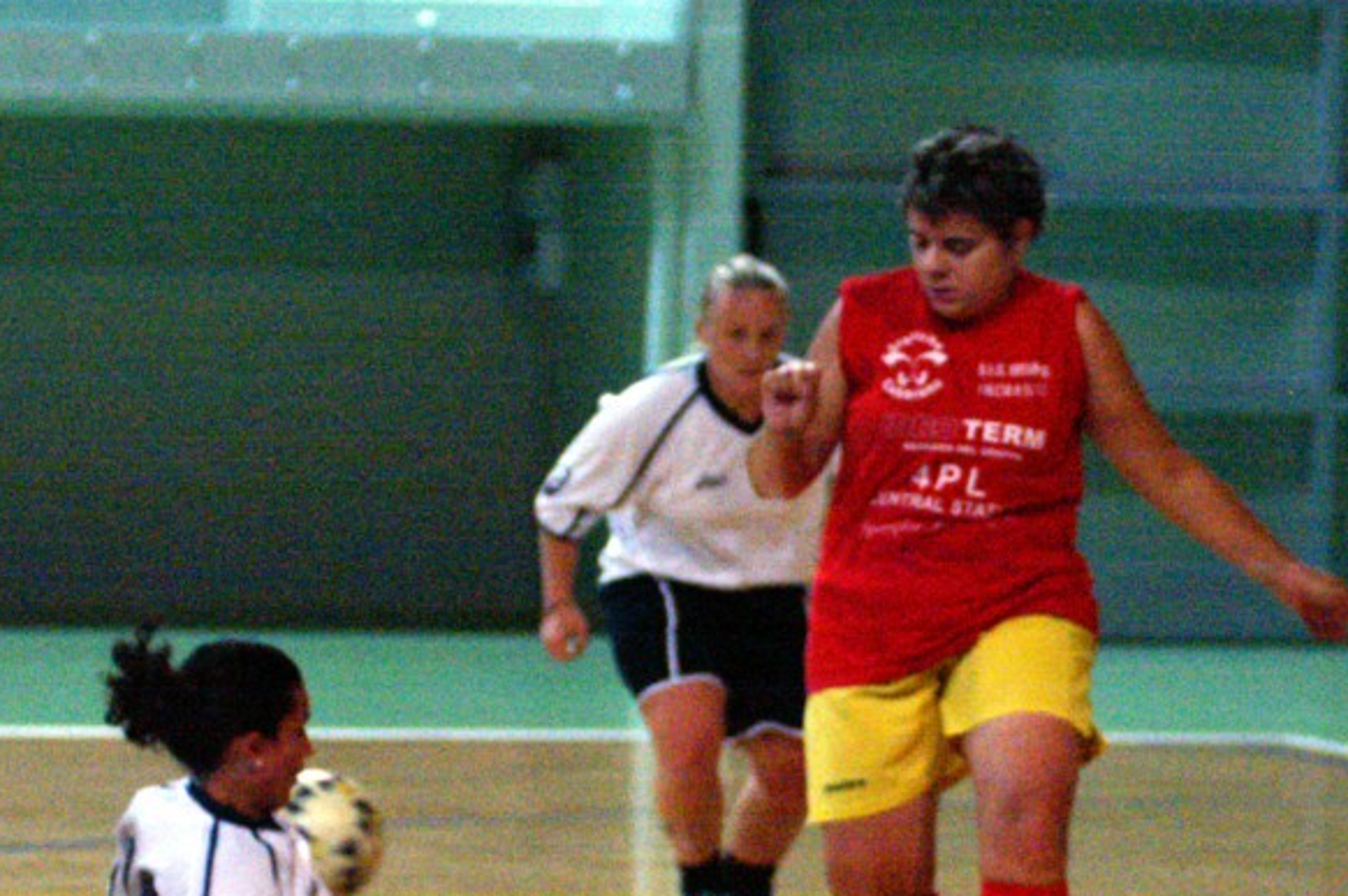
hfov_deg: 3.1
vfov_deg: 2.1
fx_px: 24692
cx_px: 753
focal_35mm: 660
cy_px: 784
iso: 3200
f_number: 2.8
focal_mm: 200
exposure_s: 1/350
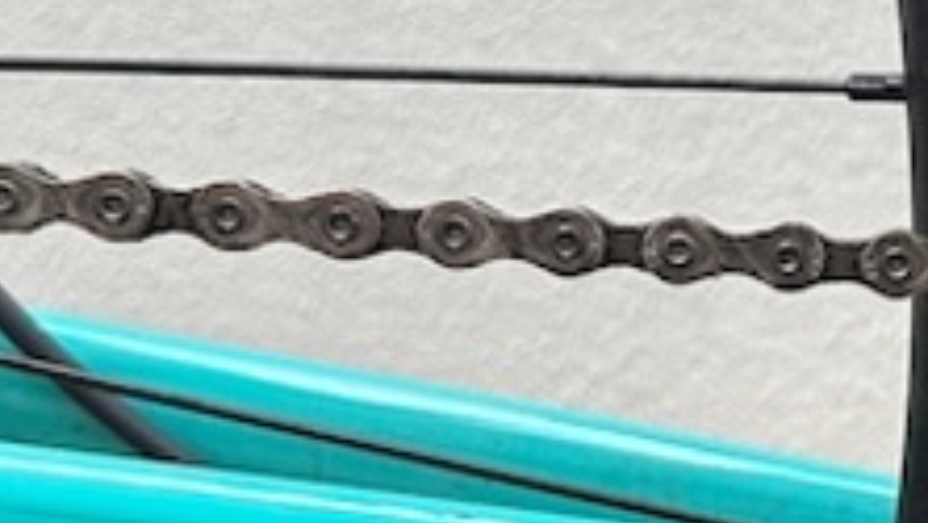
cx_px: 1154
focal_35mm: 99
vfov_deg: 12.1
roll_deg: -0.4
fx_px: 2437
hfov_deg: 20.0
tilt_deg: -11.1
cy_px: 519
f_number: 1.78
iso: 250
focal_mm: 6.86
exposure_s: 1/82
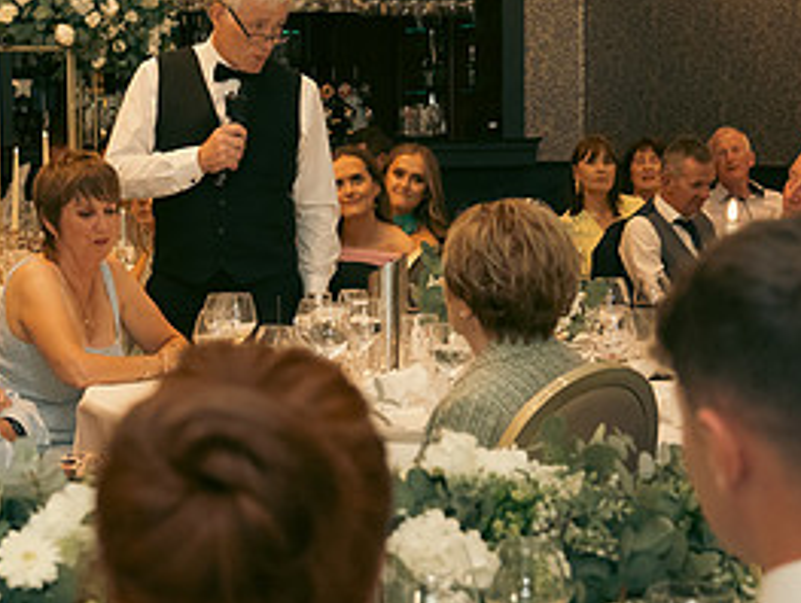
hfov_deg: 18.2
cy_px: 422
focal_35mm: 108
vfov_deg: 13.7
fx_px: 2503
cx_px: 359
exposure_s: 1/160
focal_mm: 34
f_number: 3.5
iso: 2500
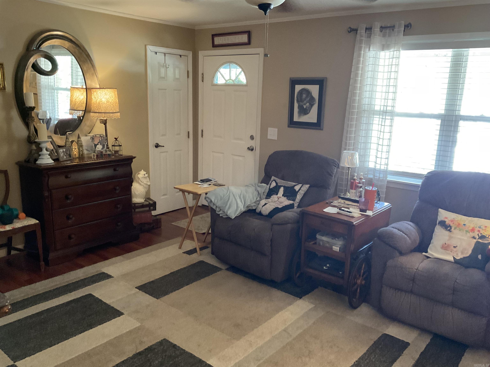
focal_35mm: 29
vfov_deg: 48.2
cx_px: 245
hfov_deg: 61.7
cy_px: 184
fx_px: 411
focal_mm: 3
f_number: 1.8
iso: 320
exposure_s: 1/40
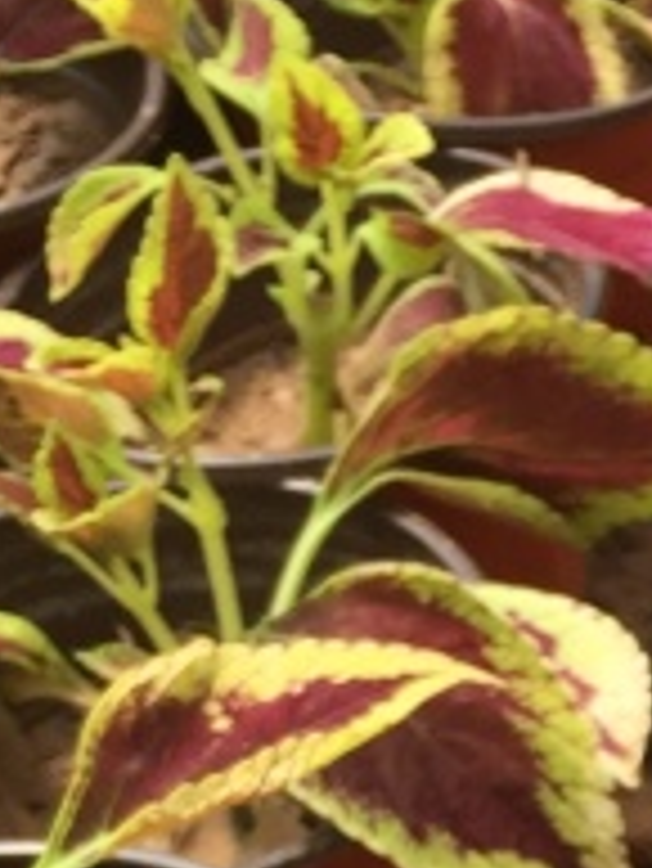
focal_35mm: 160
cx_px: 1160
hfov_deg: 8.9
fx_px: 4014
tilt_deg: -49.0
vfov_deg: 11.5
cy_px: 1558
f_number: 2.2
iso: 32
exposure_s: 1/670
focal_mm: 4.15
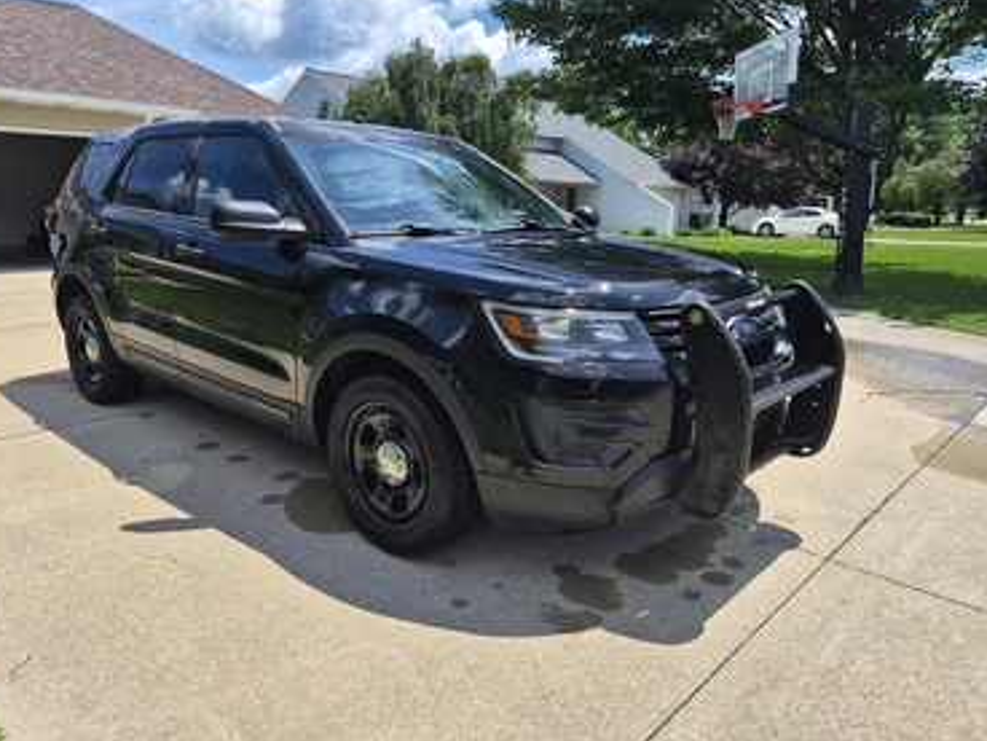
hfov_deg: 69.4
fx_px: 713
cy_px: 376
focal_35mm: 25
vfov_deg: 54.9
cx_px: 499
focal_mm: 5.4
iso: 80
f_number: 1.8
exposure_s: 1/4624
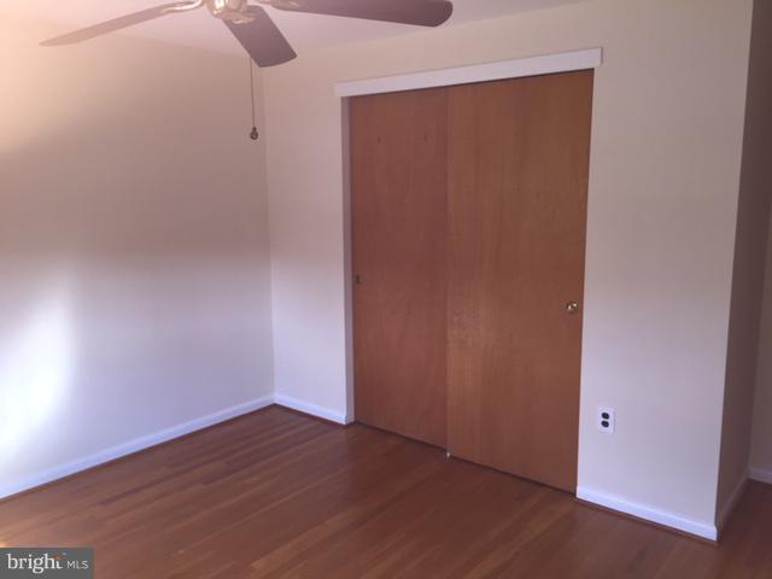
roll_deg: +0.1
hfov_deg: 61.7
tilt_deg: -9.6
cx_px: 386
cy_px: 290
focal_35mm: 29
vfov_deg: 48.2
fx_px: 647
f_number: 2.2
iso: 50
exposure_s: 1/30
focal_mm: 4.15
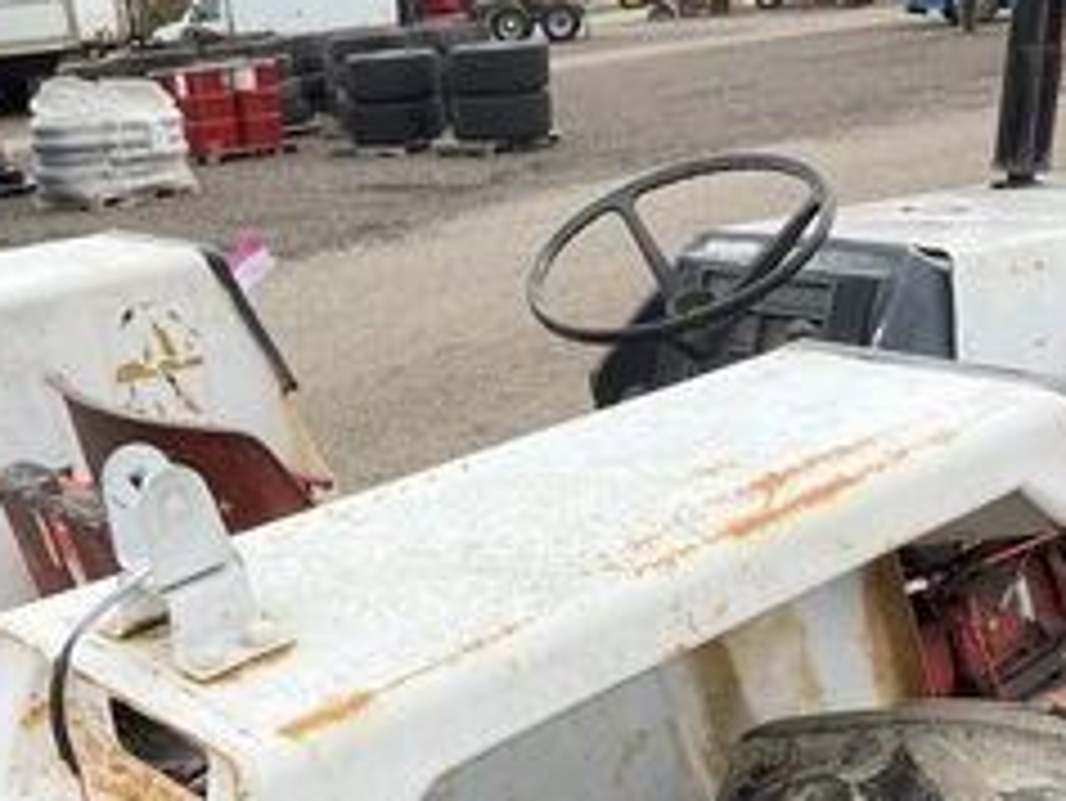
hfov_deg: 38.8
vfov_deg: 29.0
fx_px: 1510
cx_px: 477
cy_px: 644
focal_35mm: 49
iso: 25
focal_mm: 3
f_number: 1.8
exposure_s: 1/1311
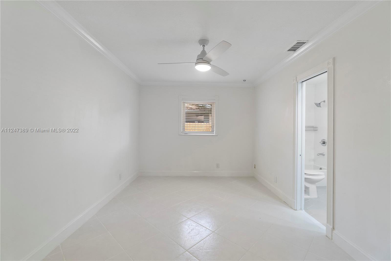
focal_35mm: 15
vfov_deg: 77.3
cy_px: 130
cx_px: 196
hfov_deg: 100.4
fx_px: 163
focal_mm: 10
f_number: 7.1
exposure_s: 1/60
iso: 250
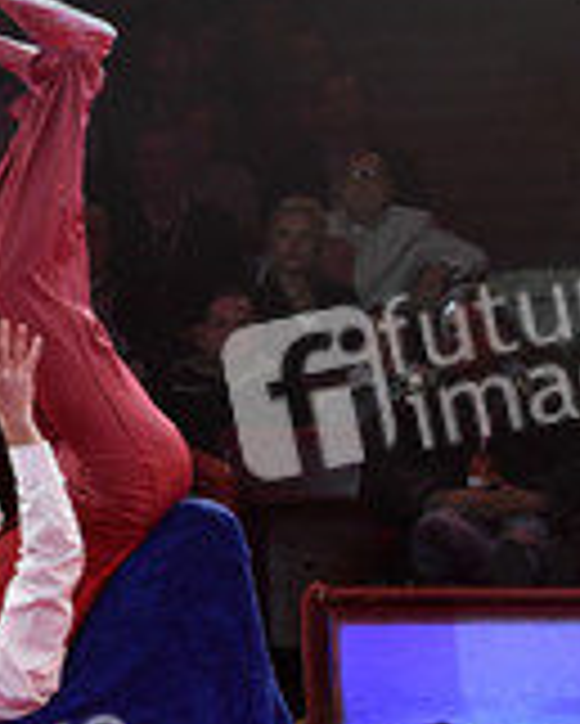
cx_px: 45
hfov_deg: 10.2
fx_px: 3237
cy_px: 148
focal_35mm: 151
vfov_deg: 12.7
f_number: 6.3
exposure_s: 1/160
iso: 1600
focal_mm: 65
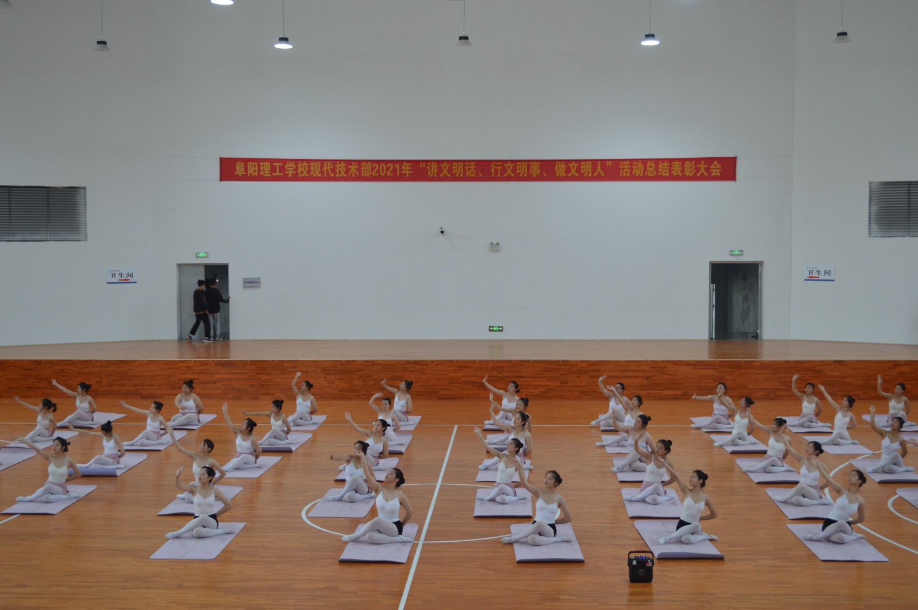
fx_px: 1223
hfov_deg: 41.2
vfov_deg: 28.0
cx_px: 459
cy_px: 305
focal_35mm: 48
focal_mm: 32
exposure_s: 1/50
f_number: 4.8
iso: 400
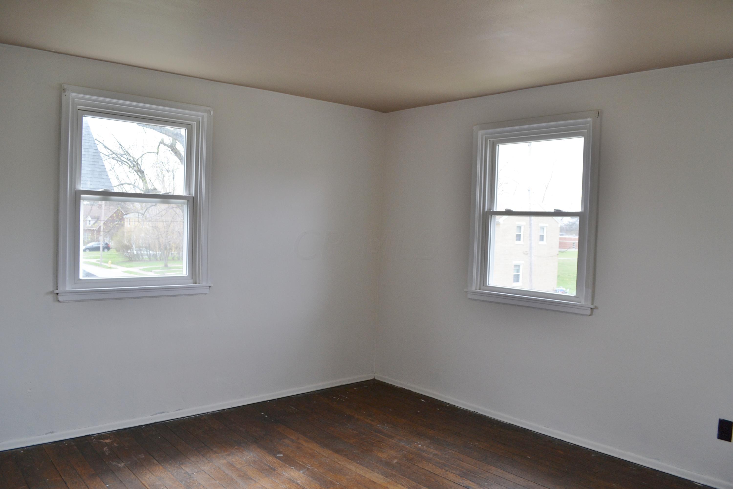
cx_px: 366
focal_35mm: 27
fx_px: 550
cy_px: 244
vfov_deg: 47.9
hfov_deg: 67.4
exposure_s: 1/125
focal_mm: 18
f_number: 5.6
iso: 280
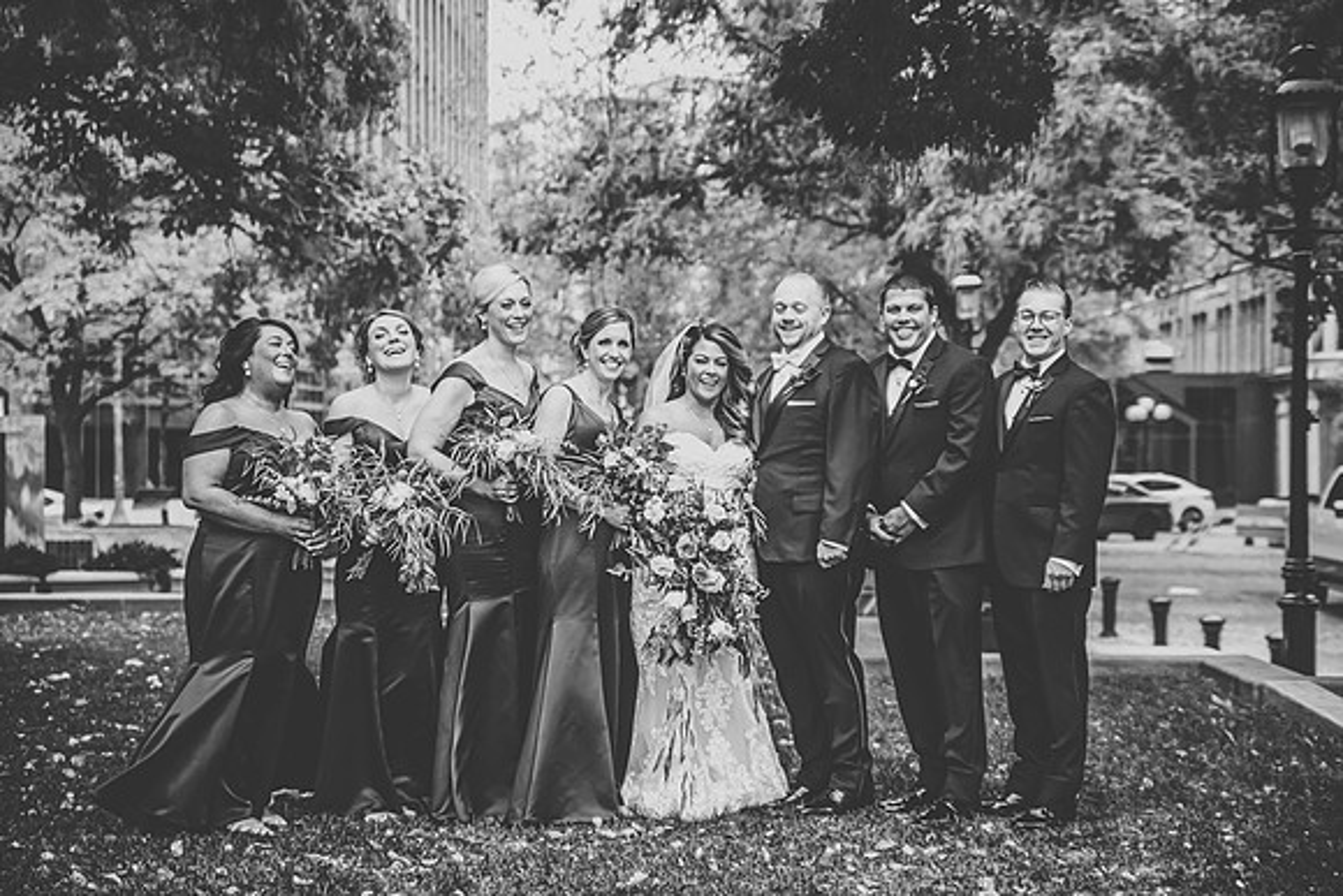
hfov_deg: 27.0
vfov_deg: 18.2
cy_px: 448
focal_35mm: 75
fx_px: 2798
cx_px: 672
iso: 1250
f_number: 3.2
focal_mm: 75
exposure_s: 1/1000
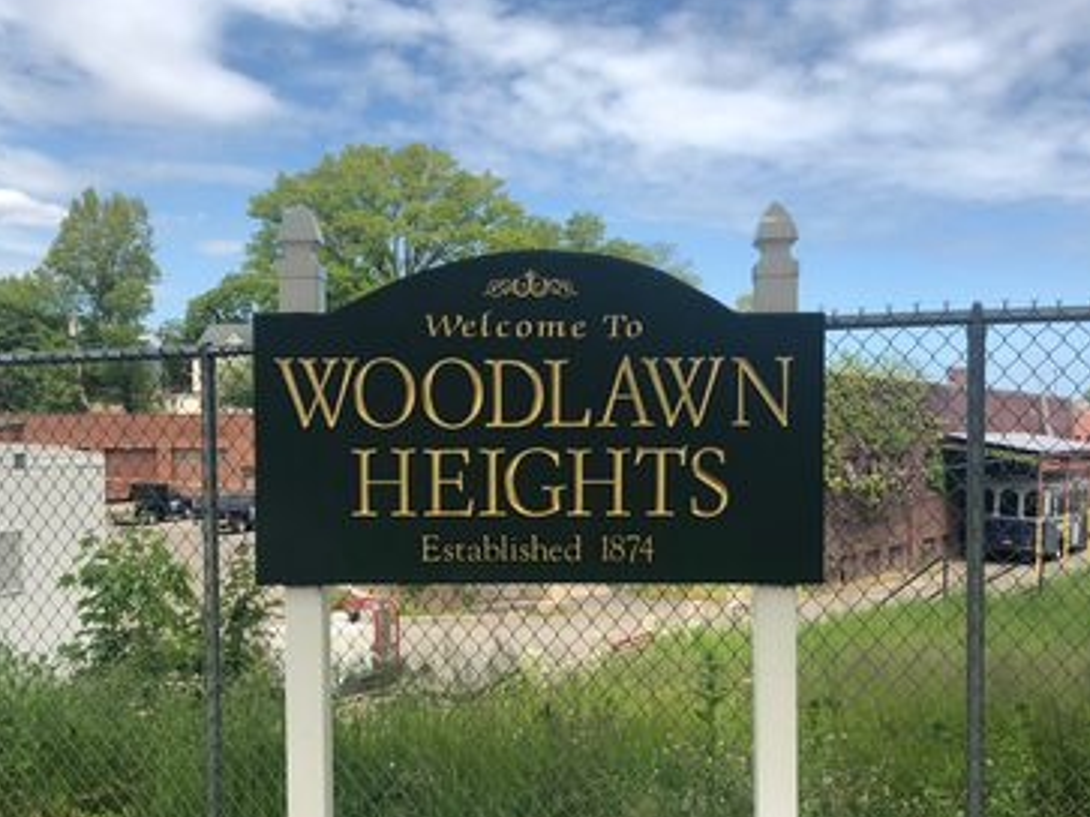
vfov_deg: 38.5
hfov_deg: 50.1
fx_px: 1165
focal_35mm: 37
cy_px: 493
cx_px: 559
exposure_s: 1/923
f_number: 1.8
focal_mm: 3.99
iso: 20
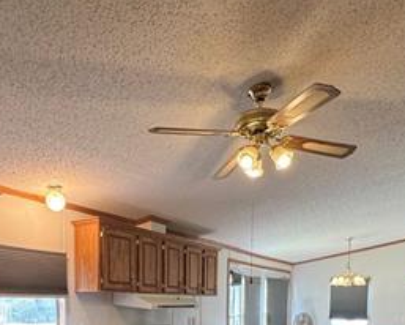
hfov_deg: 52.8
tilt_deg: -4.6
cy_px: 338
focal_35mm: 34
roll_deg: -0.6
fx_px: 408
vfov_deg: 37.8
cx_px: 202
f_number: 2.2
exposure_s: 1/120
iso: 250
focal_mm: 2.22
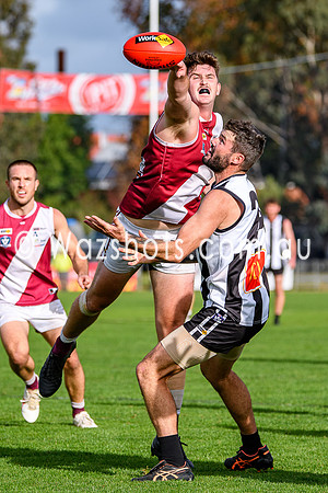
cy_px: 215
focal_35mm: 334
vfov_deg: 6.2
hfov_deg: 4.1
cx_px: 188
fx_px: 4563
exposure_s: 1/2500
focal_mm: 130
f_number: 2.8
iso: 100
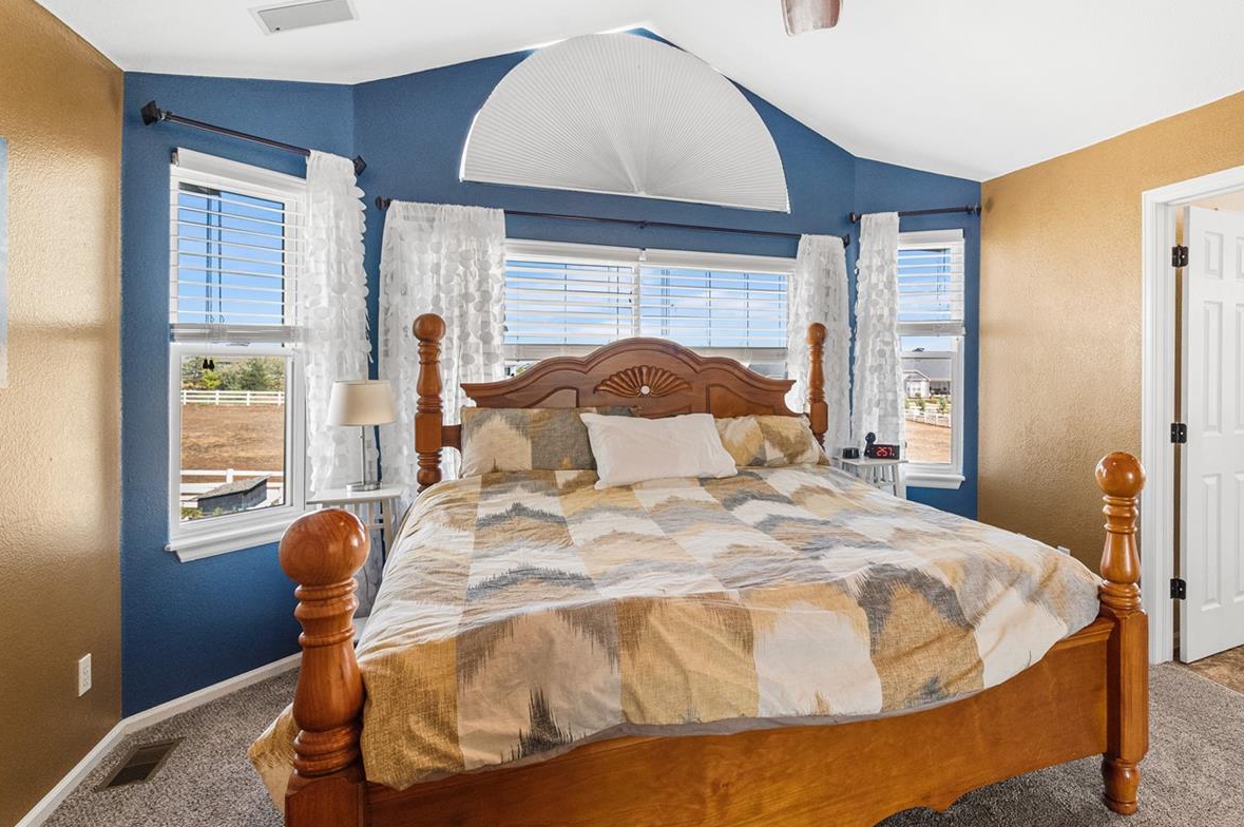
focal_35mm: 19
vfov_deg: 64.3
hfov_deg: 84.2
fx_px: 656
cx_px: 821
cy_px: 451
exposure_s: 1/15
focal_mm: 14
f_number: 8
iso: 9000
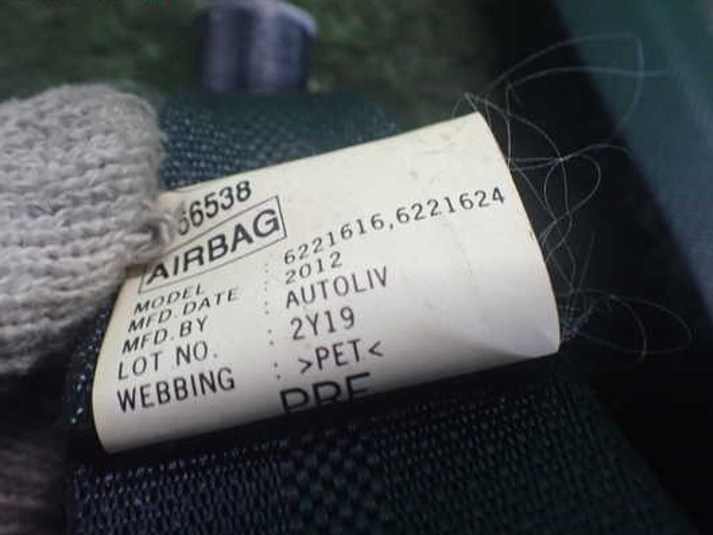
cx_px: 326
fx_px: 700
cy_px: 276
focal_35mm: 34
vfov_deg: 41.8
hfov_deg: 53.9
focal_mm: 5.4
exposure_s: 1/100
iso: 800
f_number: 2.3
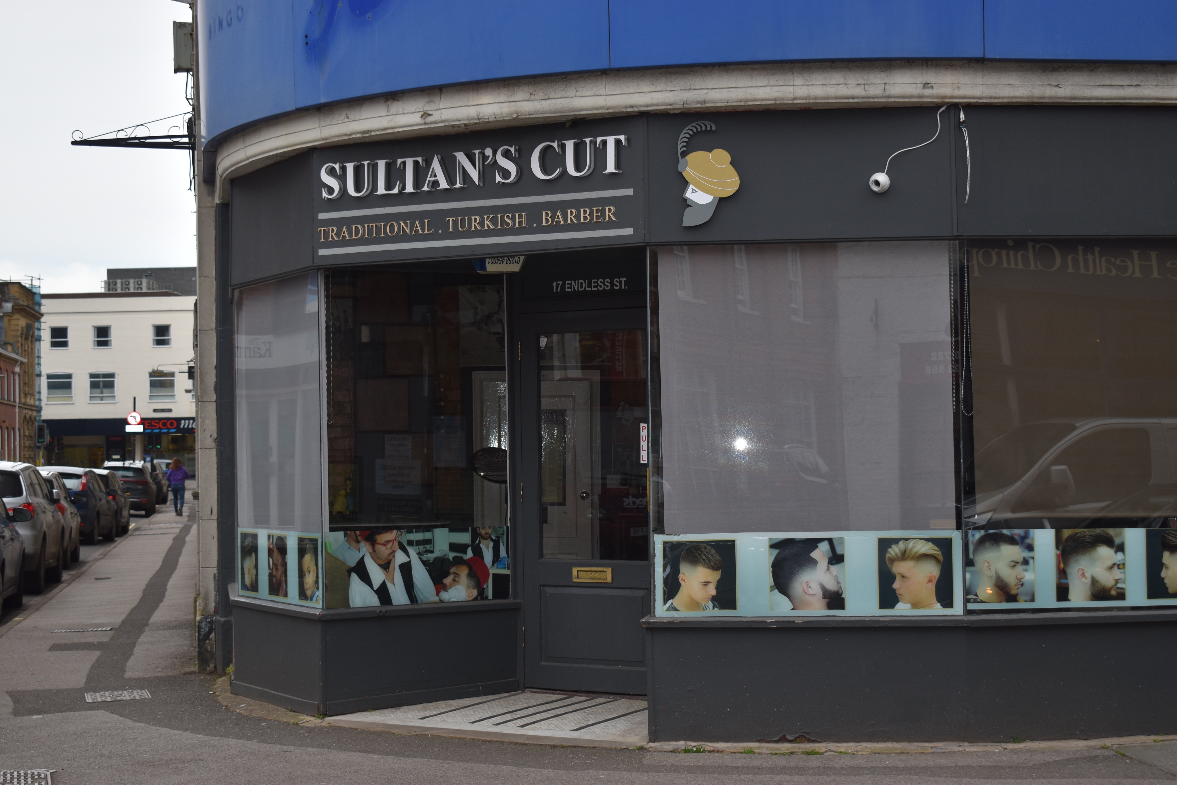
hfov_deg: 29.9
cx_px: 588
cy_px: 392
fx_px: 2207
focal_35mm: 68
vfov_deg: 20.2
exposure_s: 1/200
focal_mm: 45
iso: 100
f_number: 5.6
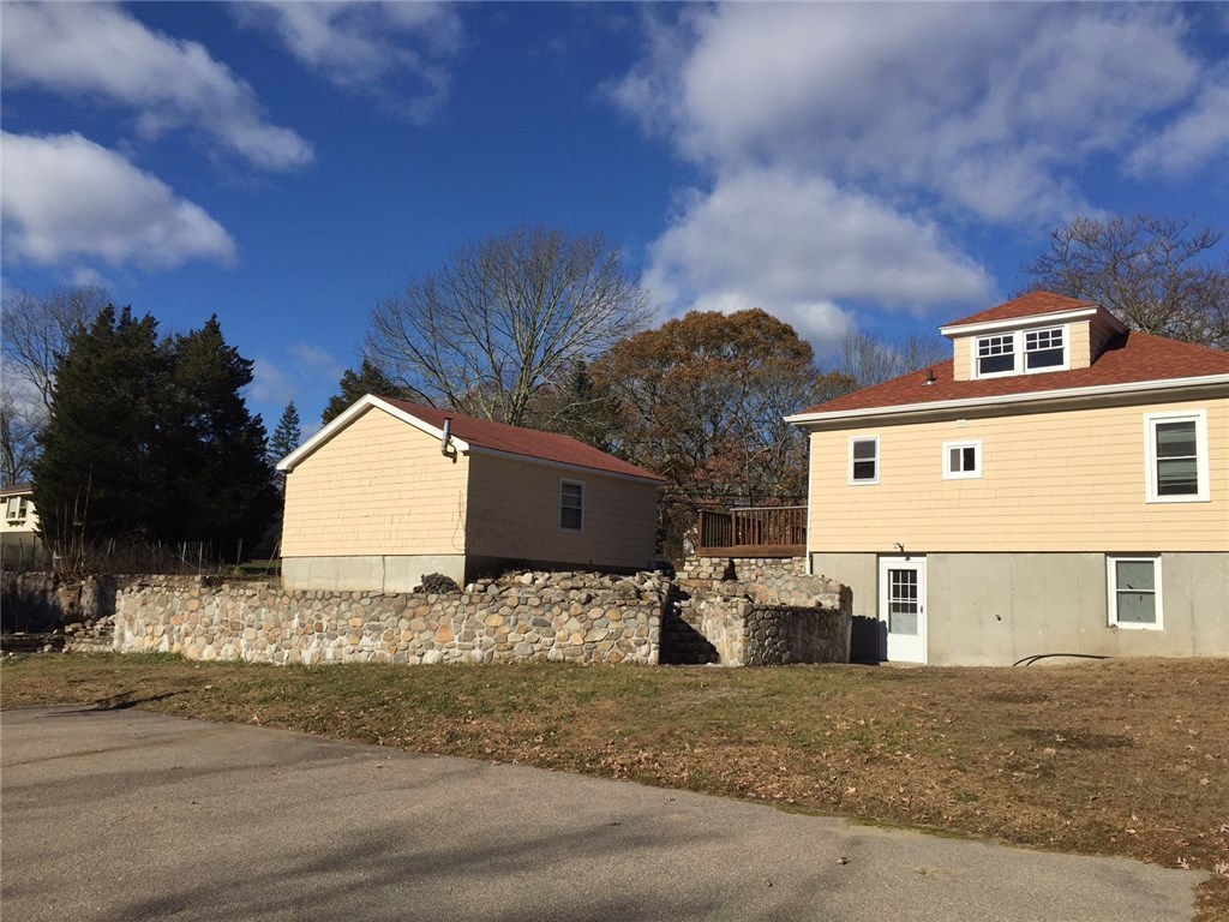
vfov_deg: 48.2
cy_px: 461
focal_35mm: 29
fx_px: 1030
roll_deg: -3.4
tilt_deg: +7.7
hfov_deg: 61.7
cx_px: 614
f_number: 2.2
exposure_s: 1/4405
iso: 32
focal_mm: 4.15
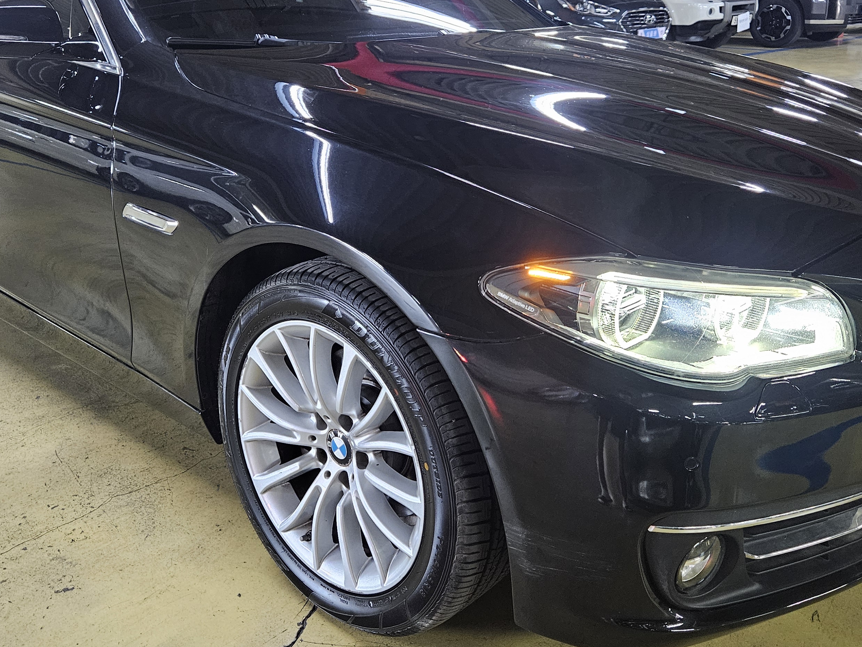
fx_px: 921
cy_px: 208
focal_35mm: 37
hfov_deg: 50.1
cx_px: 422
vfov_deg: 38.2
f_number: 1.8
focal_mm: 5.4
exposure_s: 1/60
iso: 640
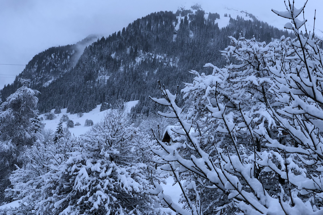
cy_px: 111
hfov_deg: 36.2
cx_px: 164
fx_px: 493
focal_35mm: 55
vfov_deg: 24.6
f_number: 2.4
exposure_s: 1/50
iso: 20
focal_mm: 6
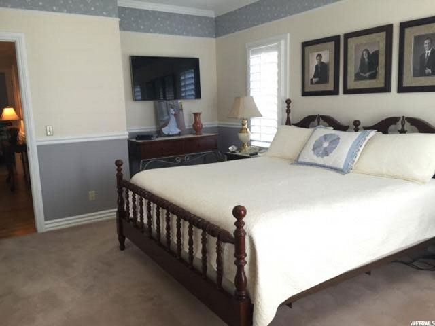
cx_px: 218
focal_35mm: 29
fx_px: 364
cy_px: 163
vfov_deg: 48.2
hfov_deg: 61.7
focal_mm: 4.2
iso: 64
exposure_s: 1/30
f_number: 2.2
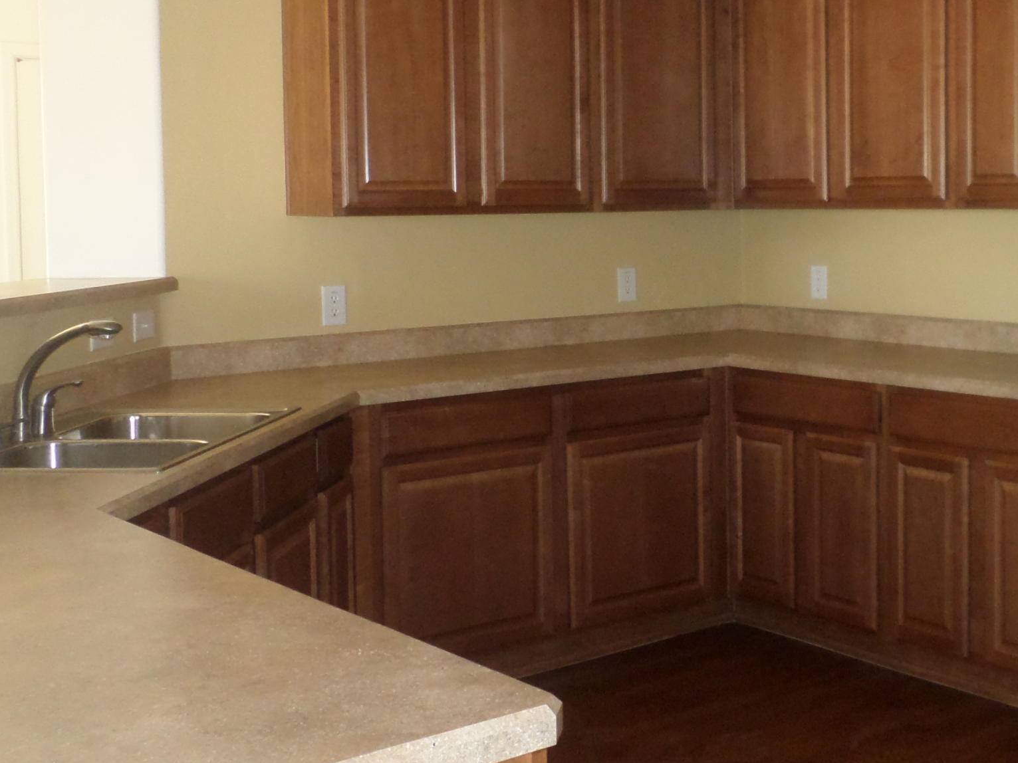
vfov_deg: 29.5
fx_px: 1441
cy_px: 278
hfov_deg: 38.2
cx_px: 720
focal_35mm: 49
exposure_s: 1/30
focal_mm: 4.5
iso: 240
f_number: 2.5
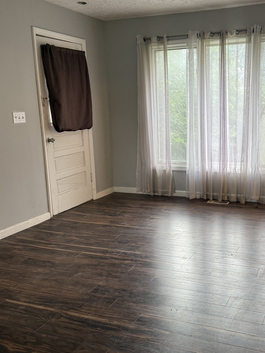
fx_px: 378
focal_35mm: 37
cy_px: 177
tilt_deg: -10.2
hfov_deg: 38.0
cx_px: 186
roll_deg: +0.7
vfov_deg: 50.1
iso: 160
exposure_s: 1/120
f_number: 1.78
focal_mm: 6.76
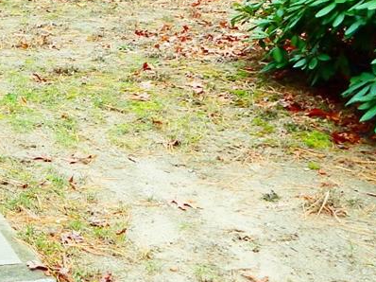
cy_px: 35
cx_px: -142
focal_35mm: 83
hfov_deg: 20.9
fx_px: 901
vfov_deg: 17.5
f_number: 3
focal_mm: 4
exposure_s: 1/50
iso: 125
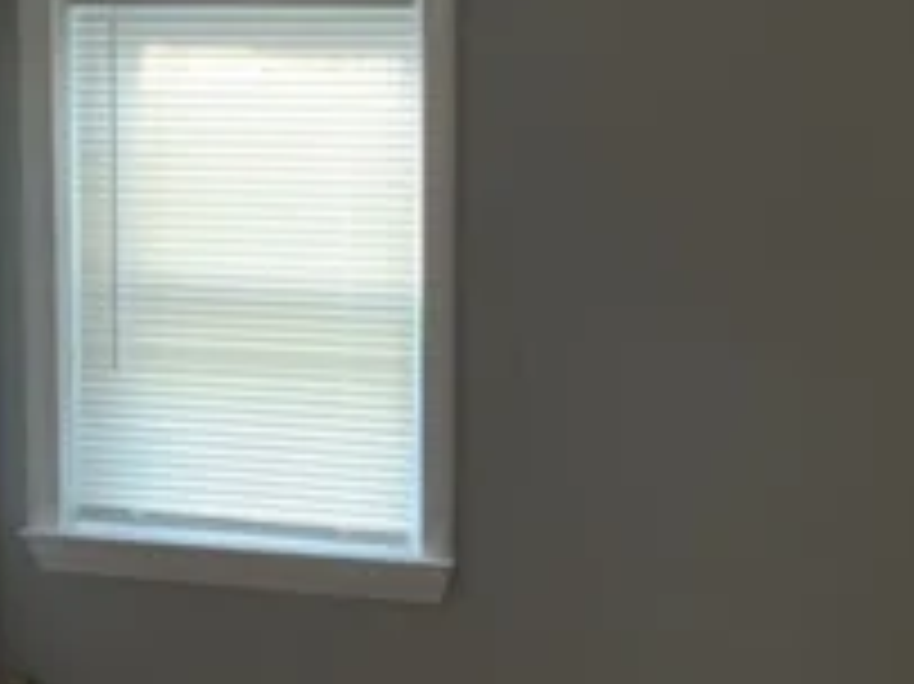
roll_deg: -1.3
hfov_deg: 23.8
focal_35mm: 82
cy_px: 414
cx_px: 513
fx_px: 2164
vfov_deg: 18.0
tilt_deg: -0.7
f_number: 1.6
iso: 640
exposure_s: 1/40
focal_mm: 5.1
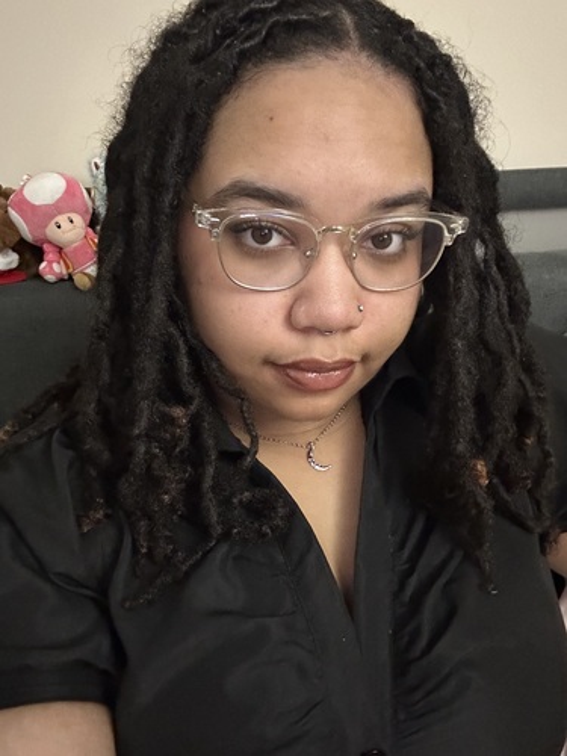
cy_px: 378
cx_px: 284
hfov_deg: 46.8
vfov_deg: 60.0
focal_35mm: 30
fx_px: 655
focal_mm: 2.69
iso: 640
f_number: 1.9
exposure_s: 1/28
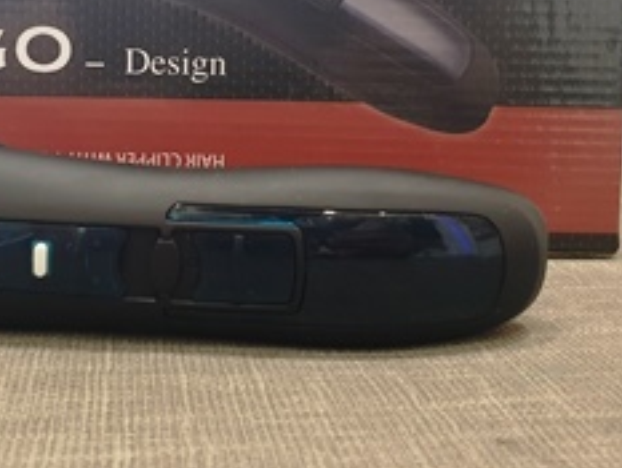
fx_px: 899
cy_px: 80
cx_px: 176
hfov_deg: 37.5
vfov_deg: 28.4
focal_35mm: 50
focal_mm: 4.3
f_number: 2.4
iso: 125
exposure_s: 1/50
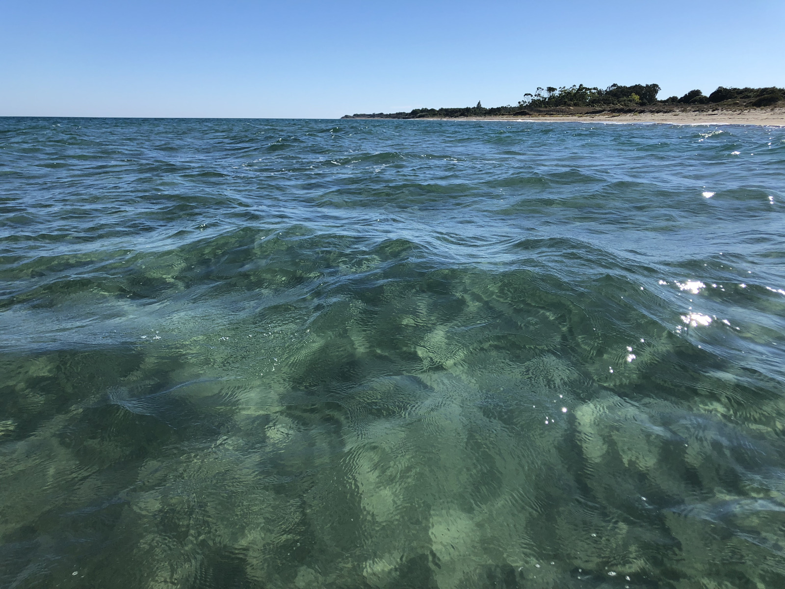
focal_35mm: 28
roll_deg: +0.4
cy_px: 294
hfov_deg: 63.4
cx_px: 392
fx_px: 635
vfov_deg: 49.7
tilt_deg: -11.7
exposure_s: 1/2000
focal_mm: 4
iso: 20
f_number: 1.8
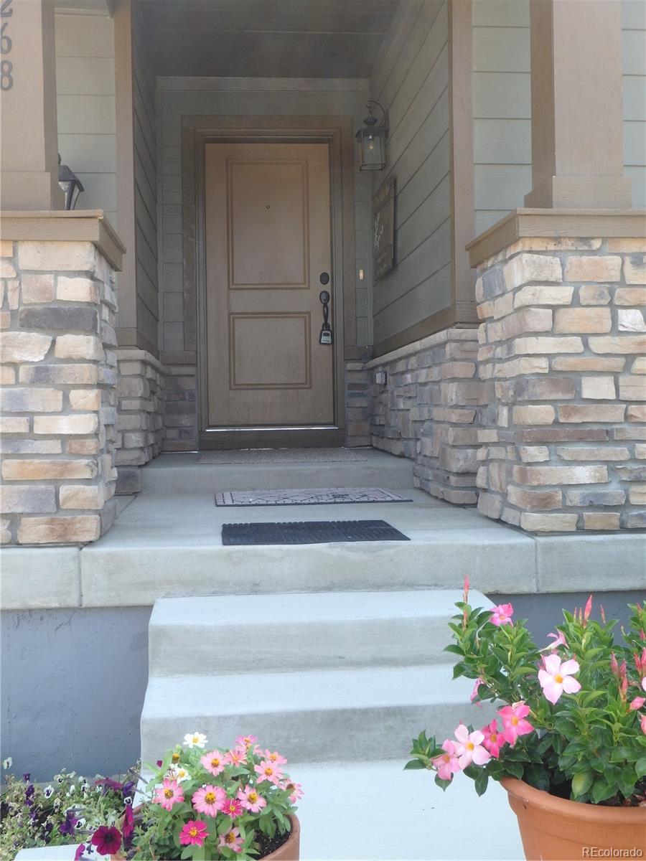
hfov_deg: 39.7
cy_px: 430
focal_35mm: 36
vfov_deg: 51.4
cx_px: 323
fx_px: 896
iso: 125
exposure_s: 1/100
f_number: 5
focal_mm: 6.4
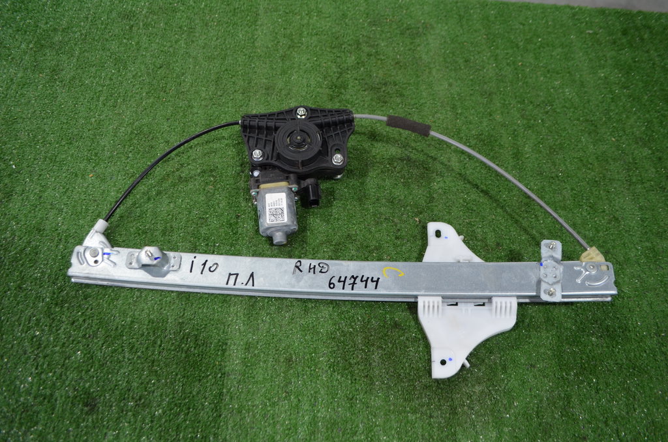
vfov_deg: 47.7
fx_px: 500
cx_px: 334
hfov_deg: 67.5
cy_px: 221
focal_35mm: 27
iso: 640
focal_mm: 18
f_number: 4
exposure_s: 1/60
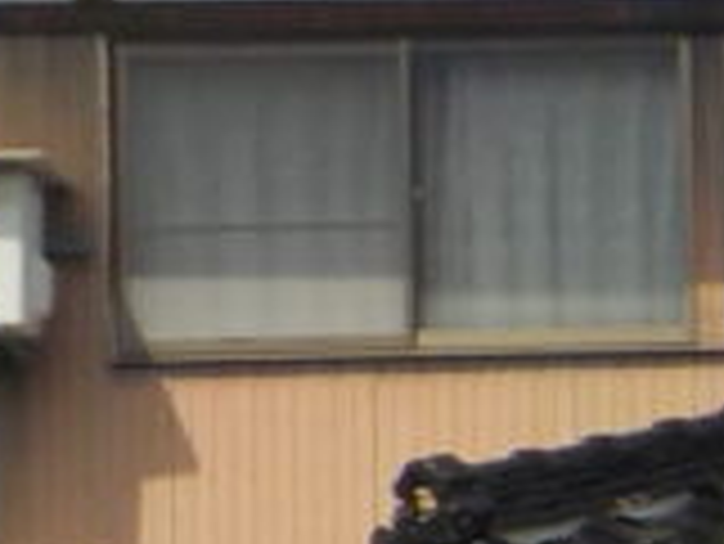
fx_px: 4668
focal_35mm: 223
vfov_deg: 6.6
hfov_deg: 8.0
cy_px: 796
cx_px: 1911
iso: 125
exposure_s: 1/1000
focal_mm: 4.1
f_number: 3.3
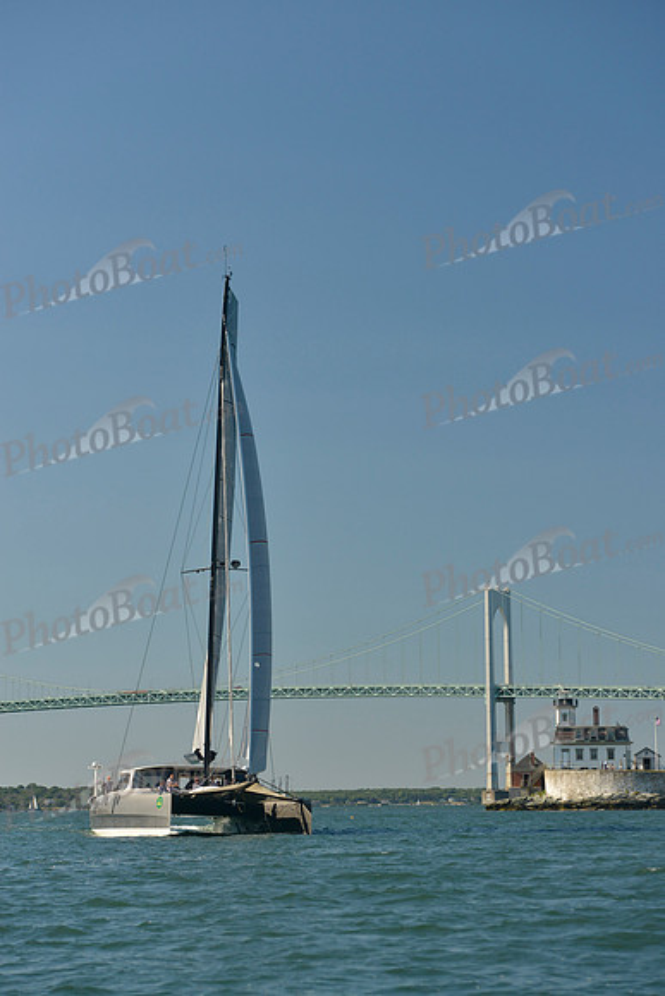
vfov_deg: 22.1
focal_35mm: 92
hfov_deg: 14.9
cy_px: 498
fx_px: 2547
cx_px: 332
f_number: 5
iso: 400
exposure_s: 1/1250
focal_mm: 92
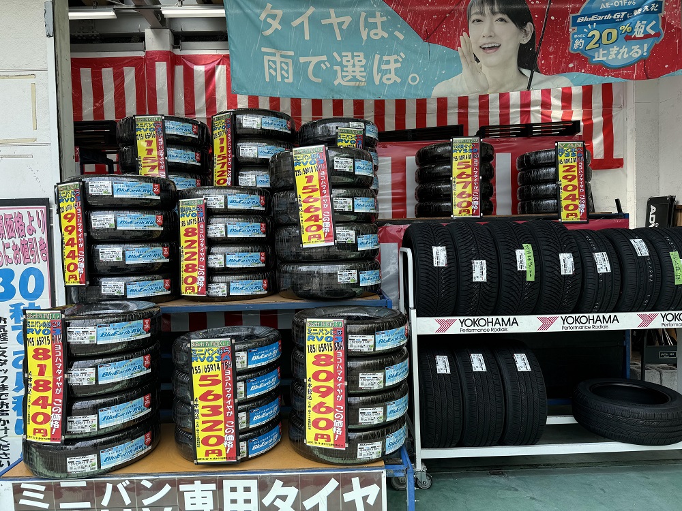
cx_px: 341
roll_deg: +1.5
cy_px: 256
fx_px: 473
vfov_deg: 56.8
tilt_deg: -2.2
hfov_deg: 71.6
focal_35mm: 24
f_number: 1.78
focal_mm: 6.76
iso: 80
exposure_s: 1/1151
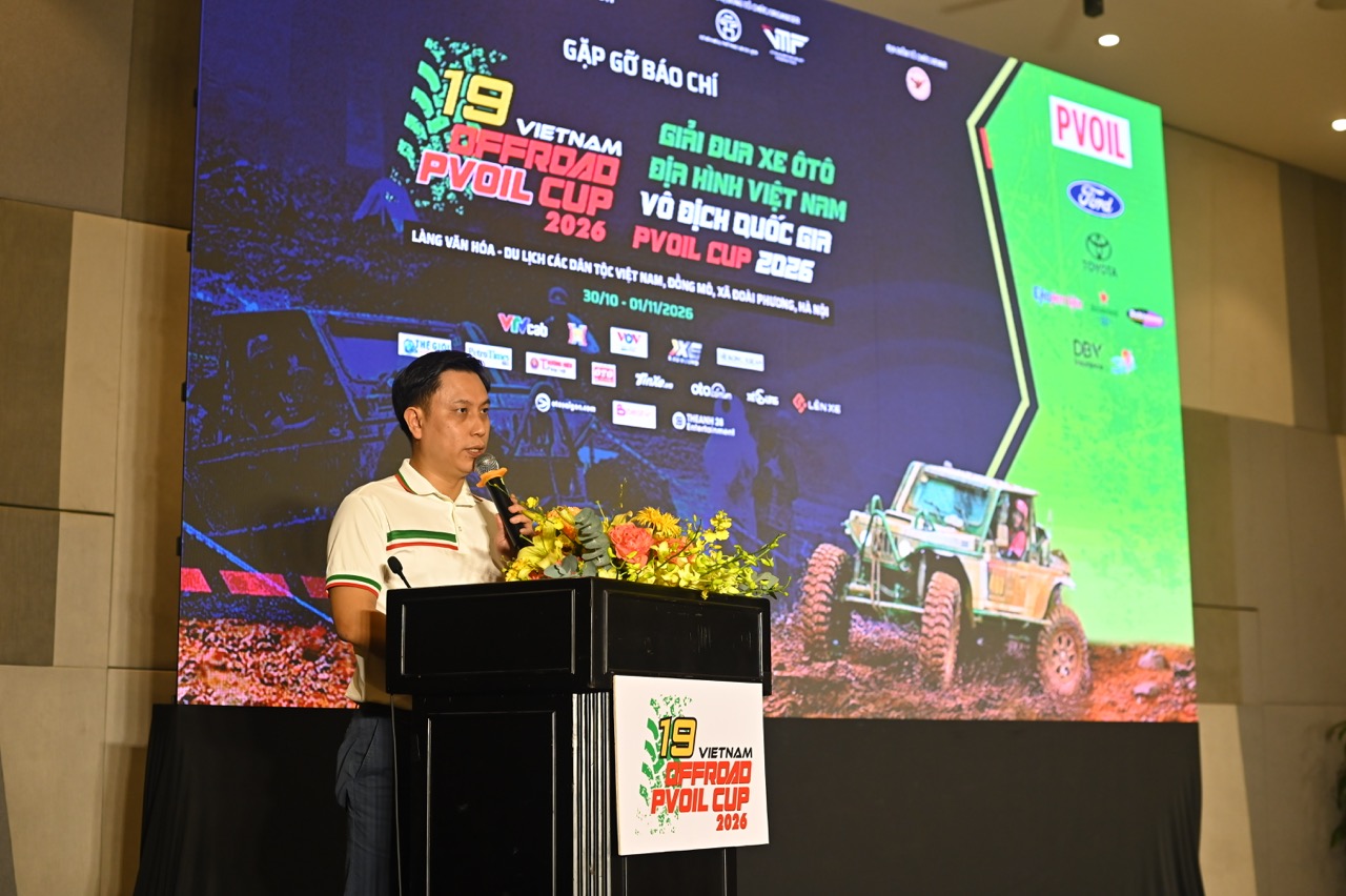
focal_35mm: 50
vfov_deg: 27.0
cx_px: 673
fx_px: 1868
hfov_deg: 39.6
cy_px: 448
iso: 1600
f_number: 4
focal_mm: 50
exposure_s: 1/250
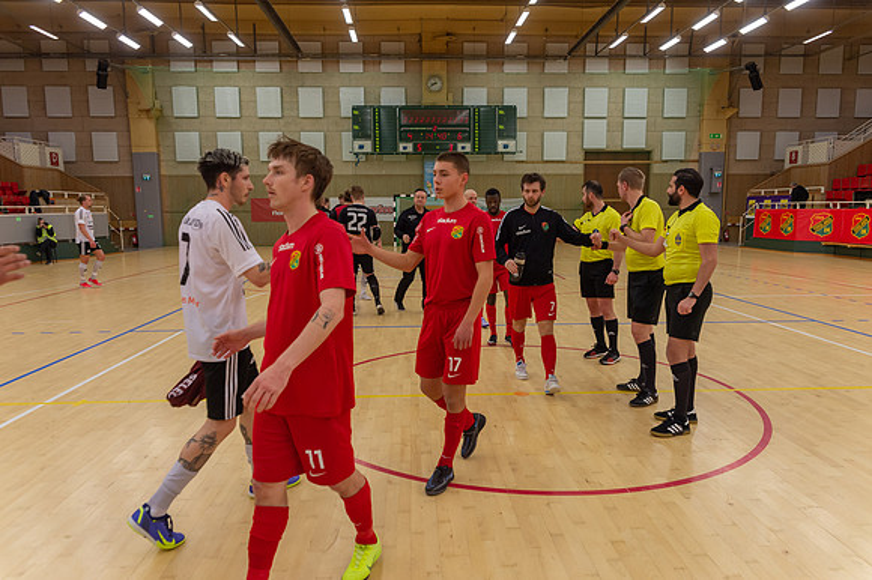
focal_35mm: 25
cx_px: 436
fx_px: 596
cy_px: 290
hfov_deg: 72.4
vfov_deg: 51.9
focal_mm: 24
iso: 640
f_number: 4
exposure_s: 1/320
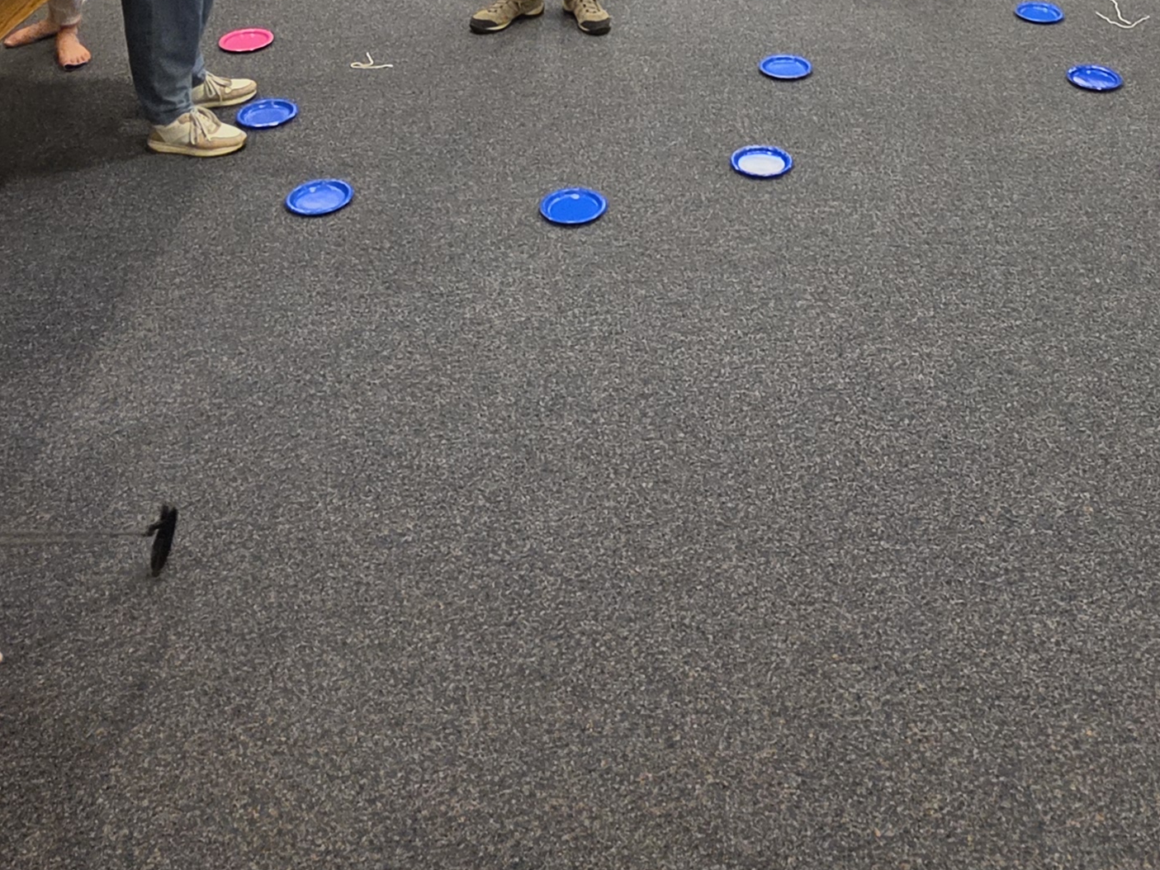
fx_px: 1240
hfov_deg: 49.6
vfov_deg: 33.3
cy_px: -108
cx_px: 736
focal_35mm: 37
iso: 250
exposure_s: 1/120
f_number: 1.9
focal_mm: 2.2
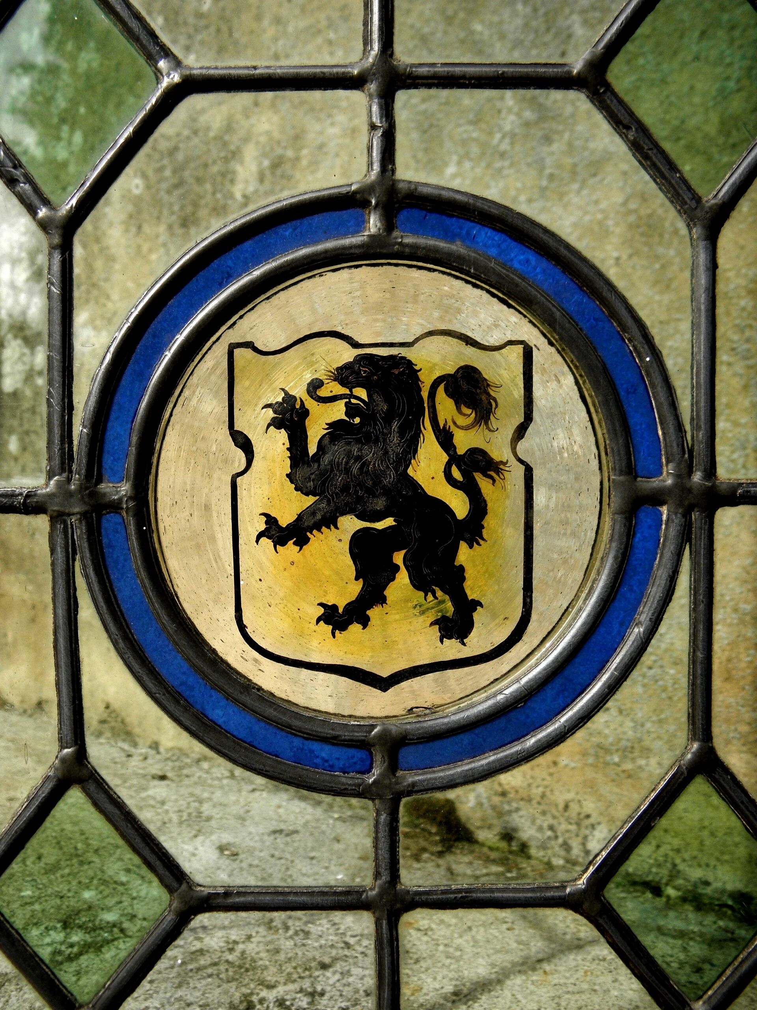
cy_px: 505
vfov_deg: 60.0
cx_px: 378
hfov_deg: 46.8
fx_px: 875
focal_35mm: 30
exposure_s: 1/500
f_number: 3.6
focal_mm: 5.5
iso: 100
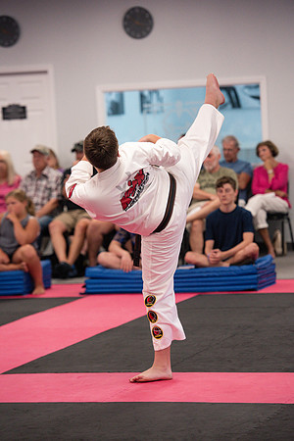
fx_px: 1715
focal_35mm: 140
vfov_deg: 14.7
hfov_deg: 9.8
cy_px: 220
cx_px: 147
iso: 1600
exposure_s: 1/400
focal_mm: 140
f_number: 3.5
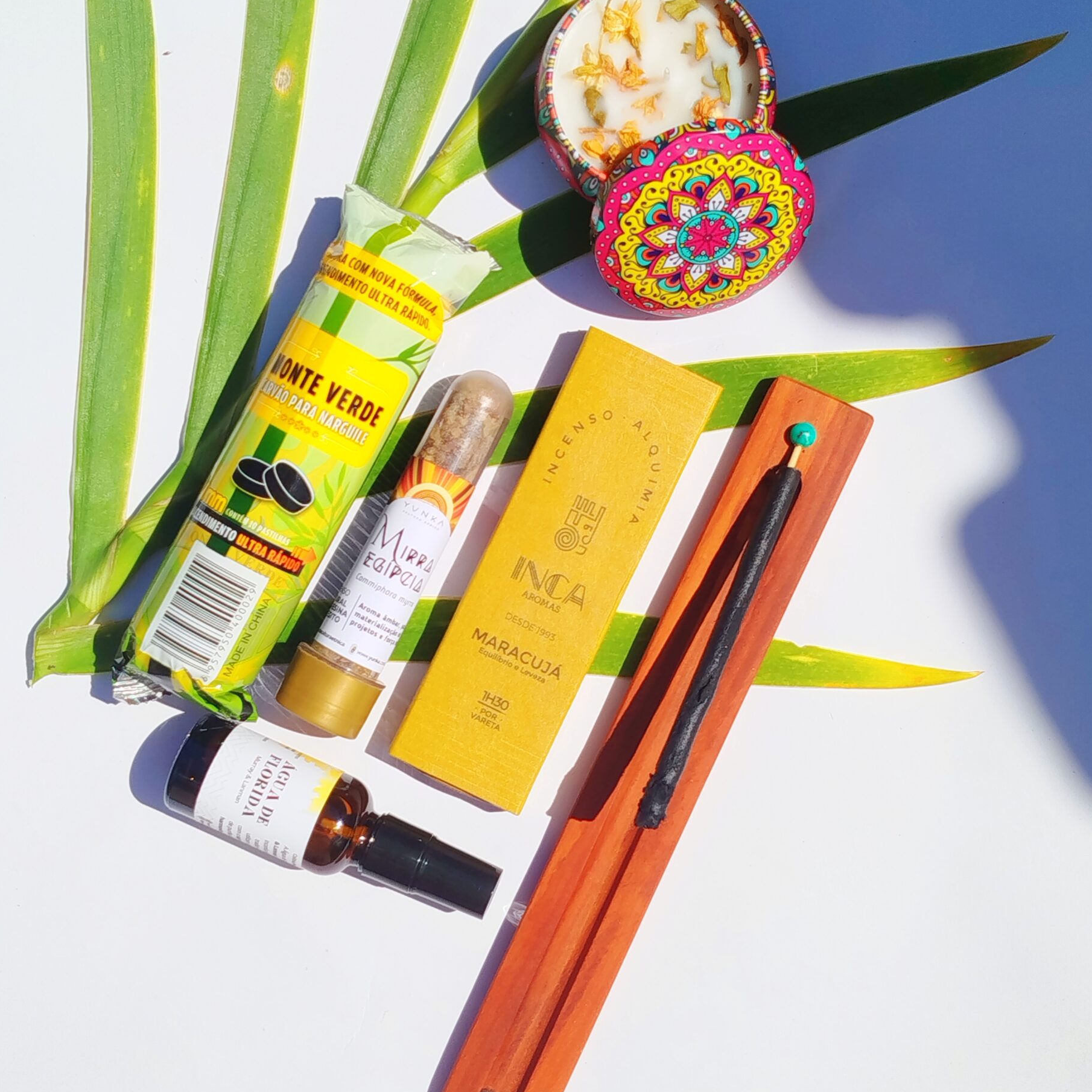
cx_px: 539
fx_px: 2141
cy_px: 538
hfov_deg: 28.6
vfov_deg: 28.6
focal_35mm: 60
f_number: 1.7
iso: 50
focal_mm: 5.31
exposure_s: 1/2506
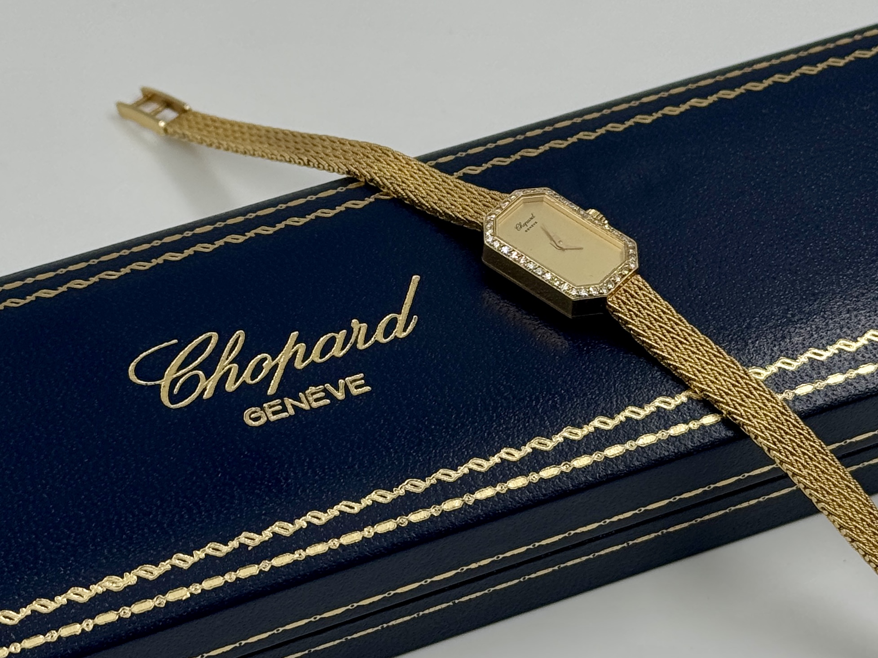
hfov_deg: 39.7
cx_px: 439
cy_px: 329
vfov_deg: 30.3
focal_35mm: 48
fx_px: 1217
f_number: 1.78
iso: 64
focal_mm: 6.76
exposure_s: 1/693
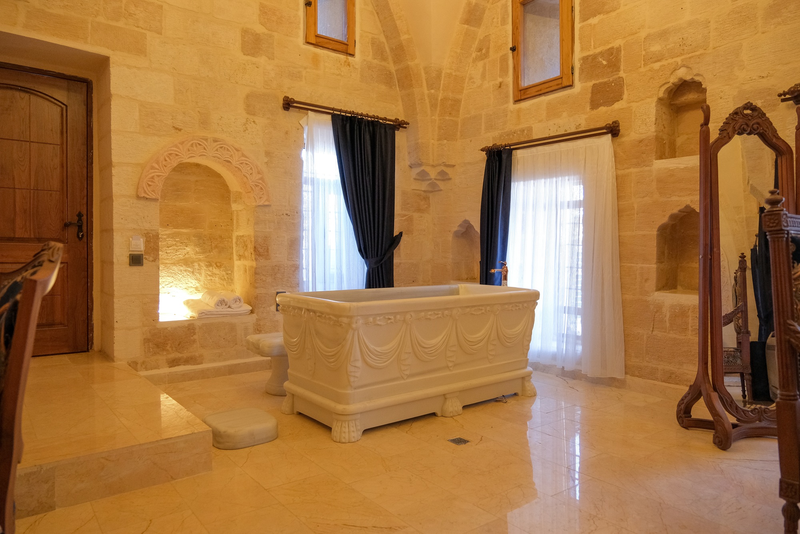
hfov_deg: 73.7
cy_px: 267
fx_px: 533
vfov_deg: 53.1
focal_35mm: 24
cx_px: 400
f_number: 2.8
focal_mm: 16
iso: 1600
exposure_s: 1/140
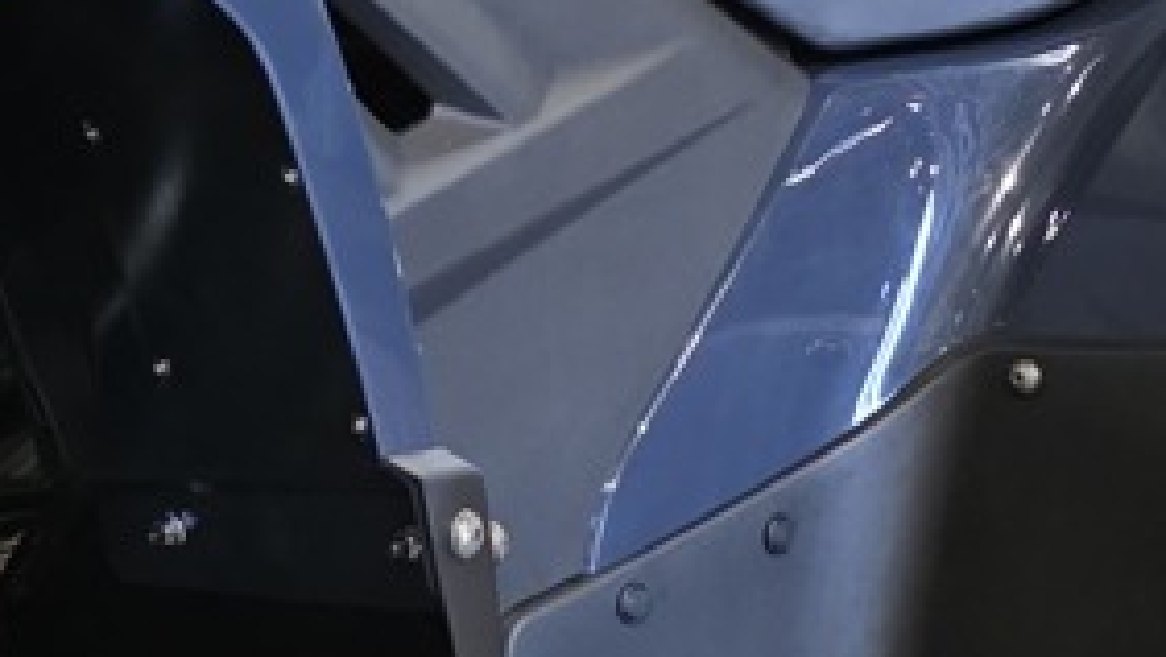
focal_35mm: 142
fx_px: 4393
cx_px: -244
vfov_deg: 8.5
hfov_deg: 14.6
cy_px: 653
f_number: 1.7
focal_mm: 6.3
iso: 1250
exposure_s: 1/120
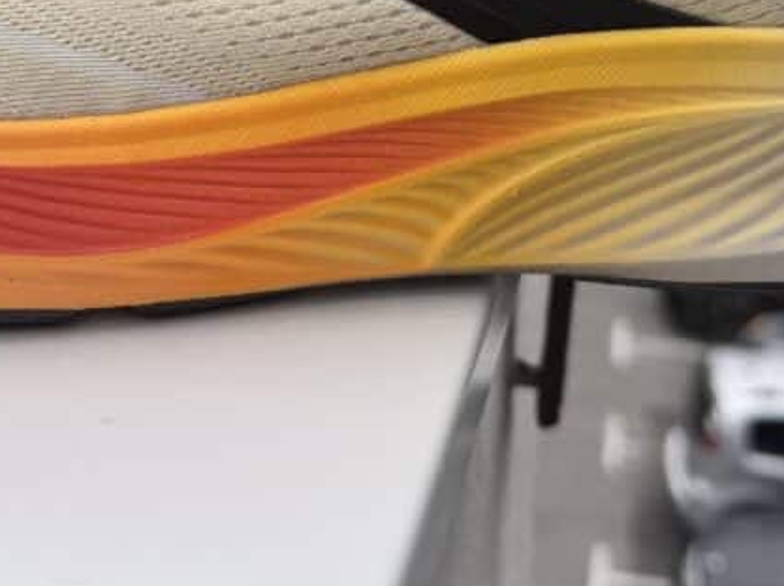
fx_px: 1335
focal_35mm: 59
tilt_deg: -12.0
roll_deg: -2.1
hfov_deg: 32.7
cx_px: 340
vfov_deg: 23.8
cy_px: 8
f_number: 1.78
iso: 80
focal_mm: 6.76
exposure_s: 1/853
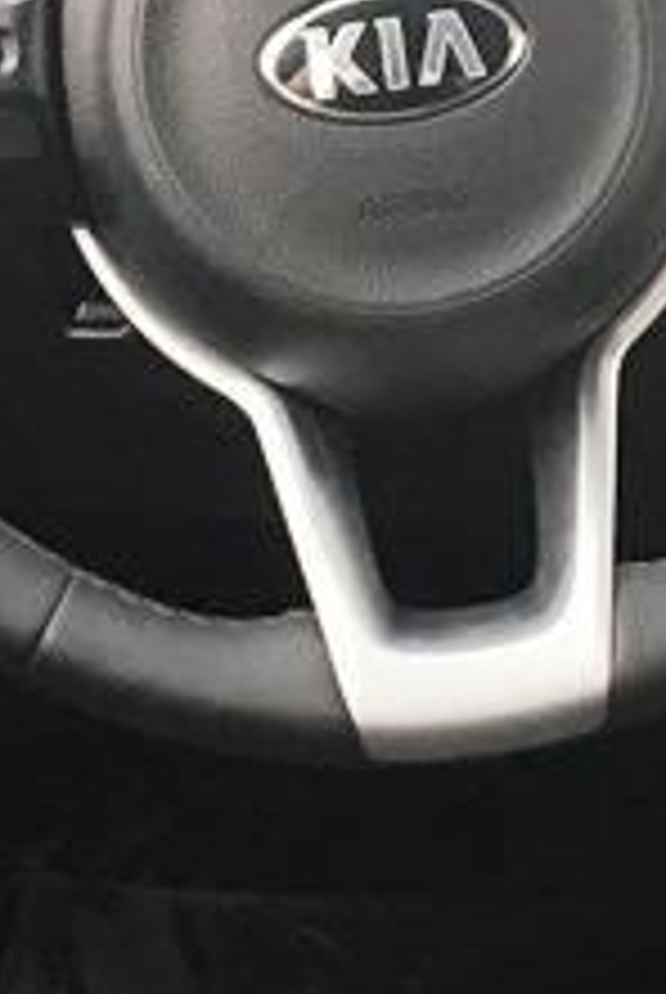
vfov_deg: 18.6
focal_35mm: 109
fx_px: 3015
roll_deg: -3.1
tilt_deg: -21.4
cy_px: 247
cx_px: 288
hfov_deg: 12.6
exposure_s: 1/33
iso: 50
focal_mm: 4.15
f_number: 2.2
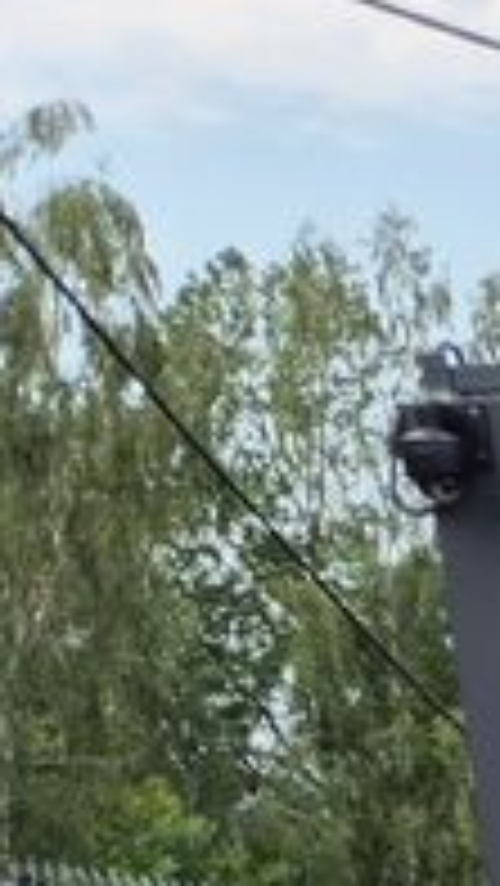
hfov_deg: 6.8
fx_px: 3060
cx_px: 2117
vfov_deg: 14.5
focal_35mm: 130
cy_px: 1610
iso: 25
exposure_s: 1/888
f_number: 1.8
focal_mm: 5.4
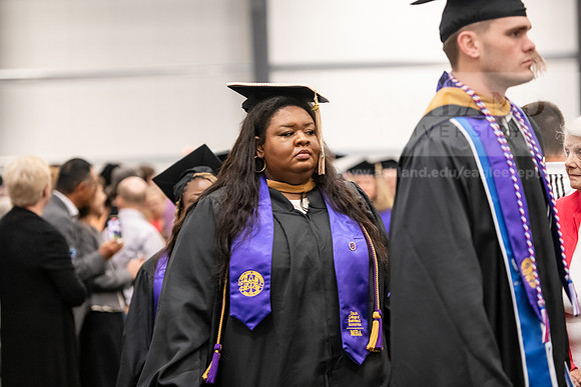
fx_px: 2018
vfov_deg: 11.0
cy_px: 194
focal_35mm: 125
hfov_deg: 16.4
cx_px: 290
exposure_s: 1/200
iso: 3200
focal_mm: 125
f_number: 3.2
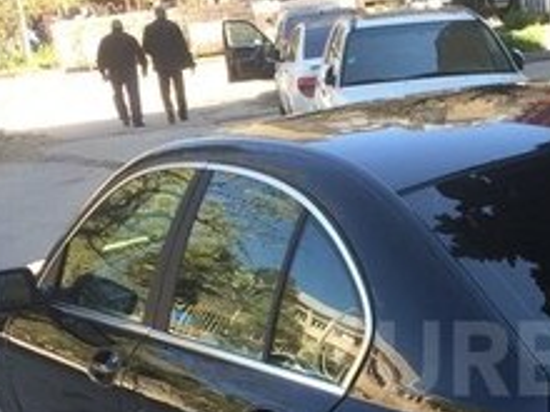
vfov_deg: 16.8
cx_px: 570
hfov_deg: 21.6
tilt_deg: -17.2
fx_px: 1382
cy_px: 358
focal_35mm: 87
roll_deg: +6.5
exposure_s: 1/279
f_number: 2.2
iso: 32
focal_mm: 4.15
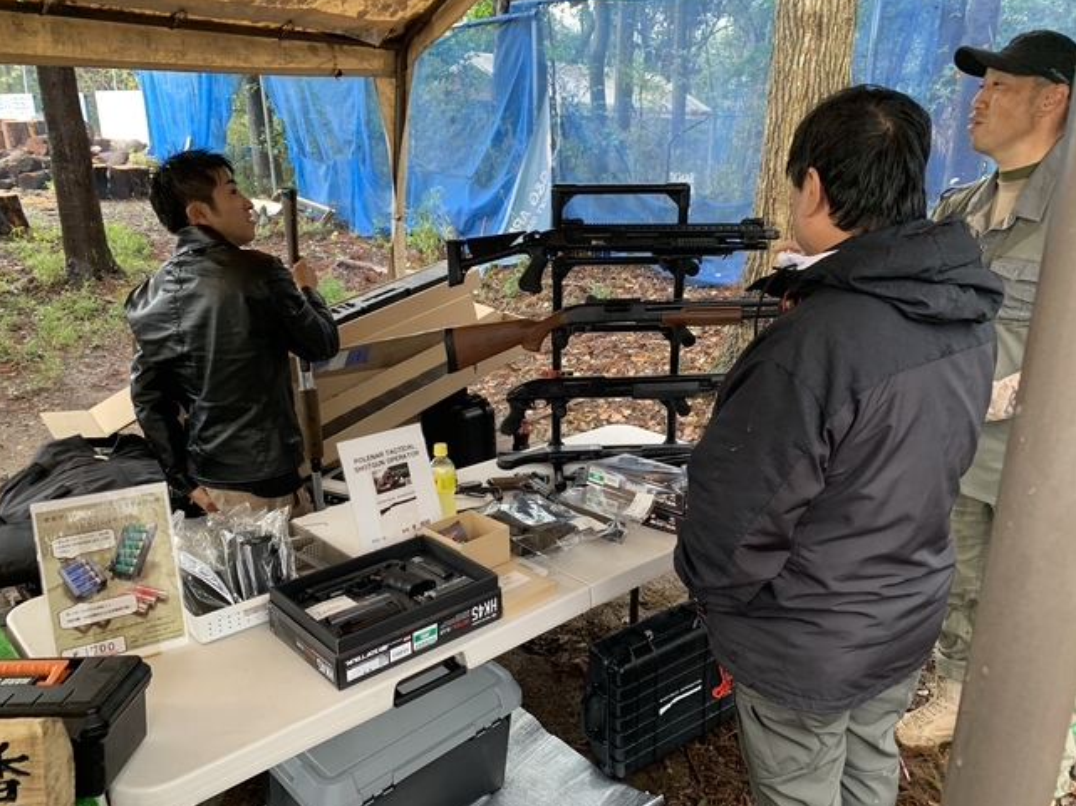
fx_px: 839
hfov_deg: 65.3
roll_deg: +0.2
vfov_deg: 51.3
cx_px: 541
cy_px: 404
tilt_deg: -17.0
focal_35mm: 27
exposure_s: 1/60
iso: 200
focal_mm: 4.25
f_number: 1.8
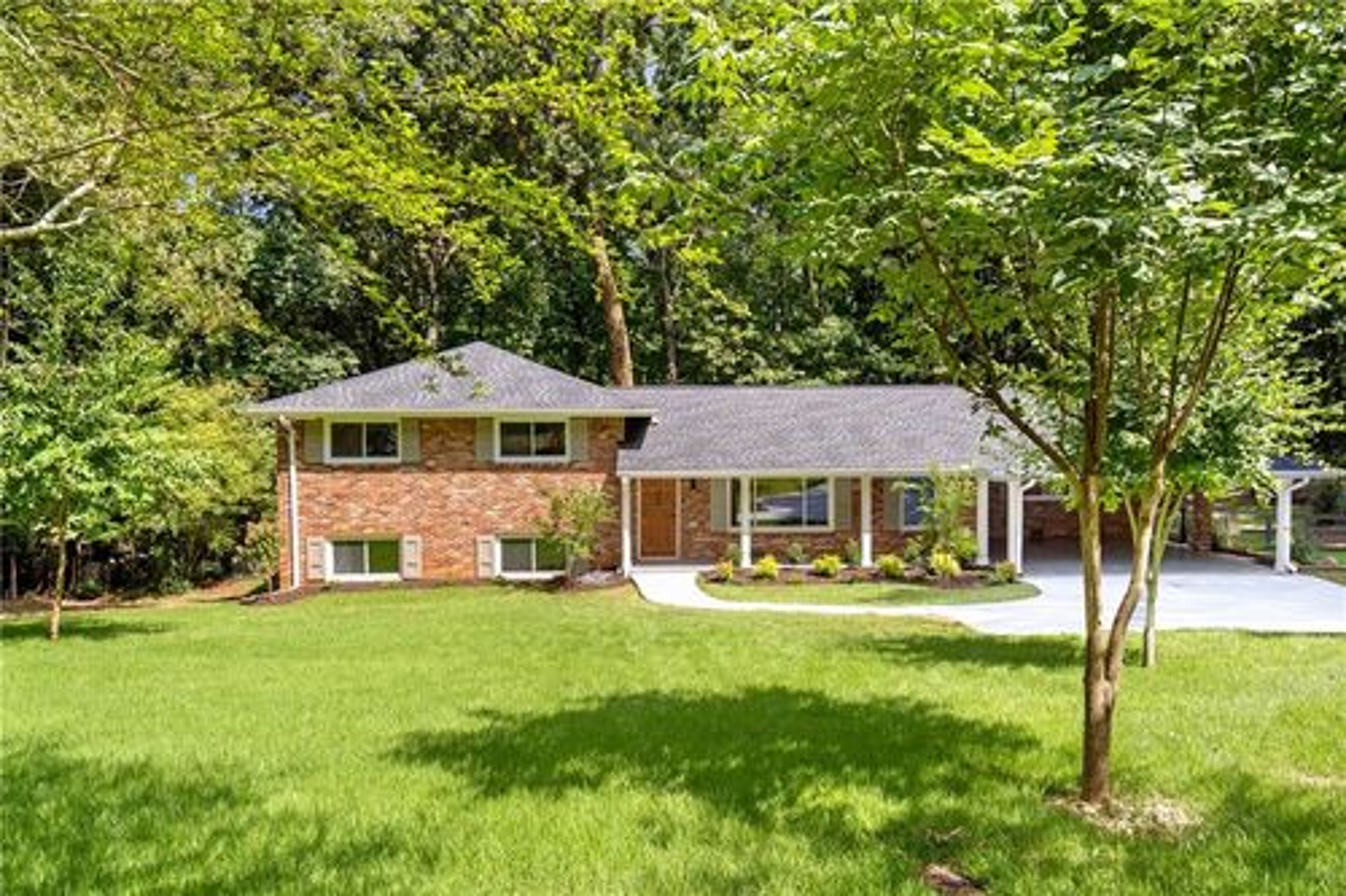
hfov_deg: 71.5
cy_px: 448
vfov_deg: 51.3
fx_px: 934
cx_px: 673
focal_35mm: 25
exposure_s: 1/500
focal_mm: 25
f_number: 8
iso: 400
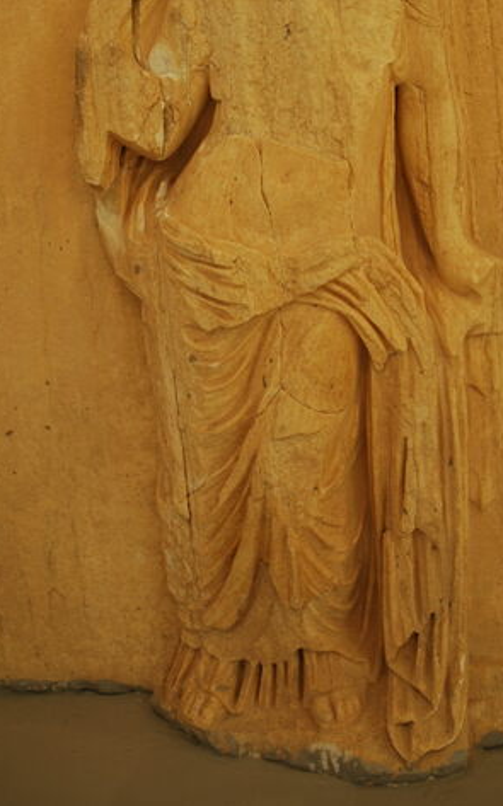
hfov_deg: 27.4
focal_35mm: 47
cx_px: 283
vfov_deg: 41.9
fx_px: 1032
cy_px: 246
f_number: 3.8
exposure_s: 1/15
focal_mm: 22
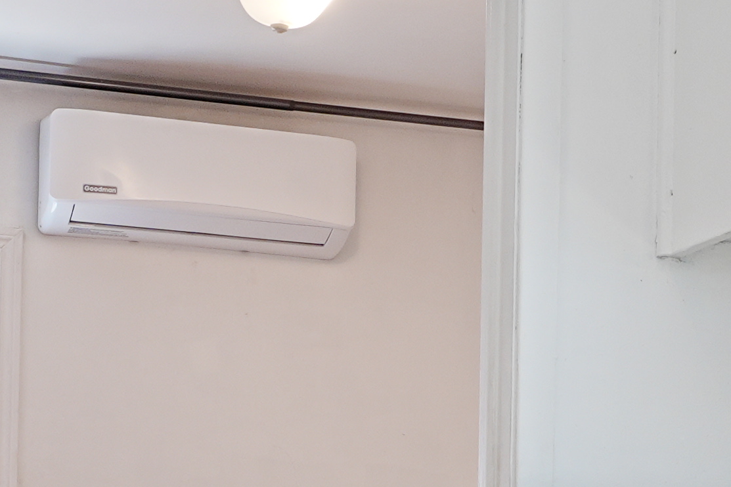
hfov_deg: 22.2
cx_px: 414
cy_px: 709
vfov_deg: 14.0
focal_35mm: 92
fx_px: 1864
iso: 100
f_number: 8
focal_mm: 11
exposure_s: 1/4
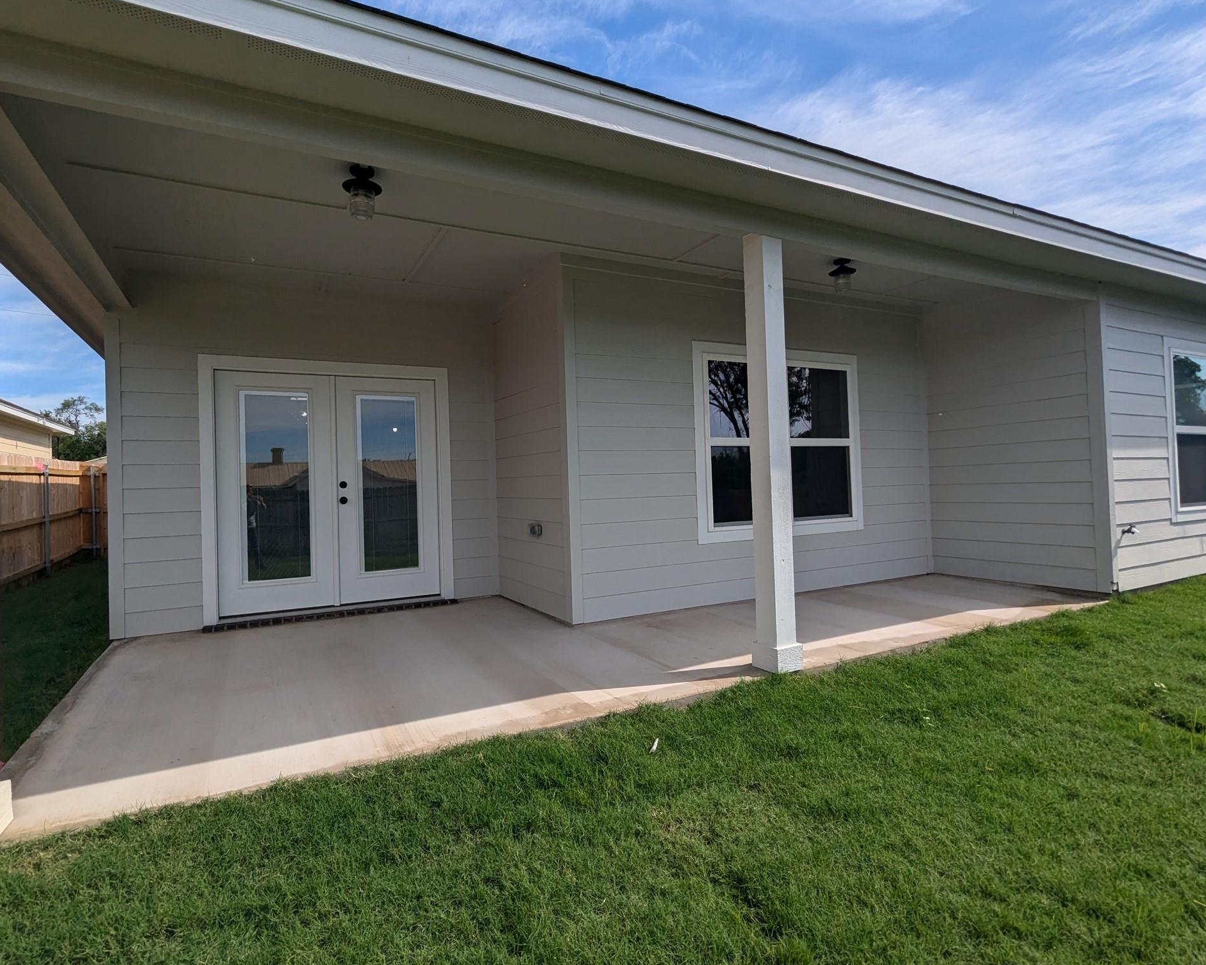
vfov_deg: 77.0
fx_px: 607
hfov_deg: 89.5
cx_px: 562
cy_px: 476
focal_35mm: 17
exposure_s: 1/2212
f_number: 2.2
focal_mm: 2.35
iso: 50
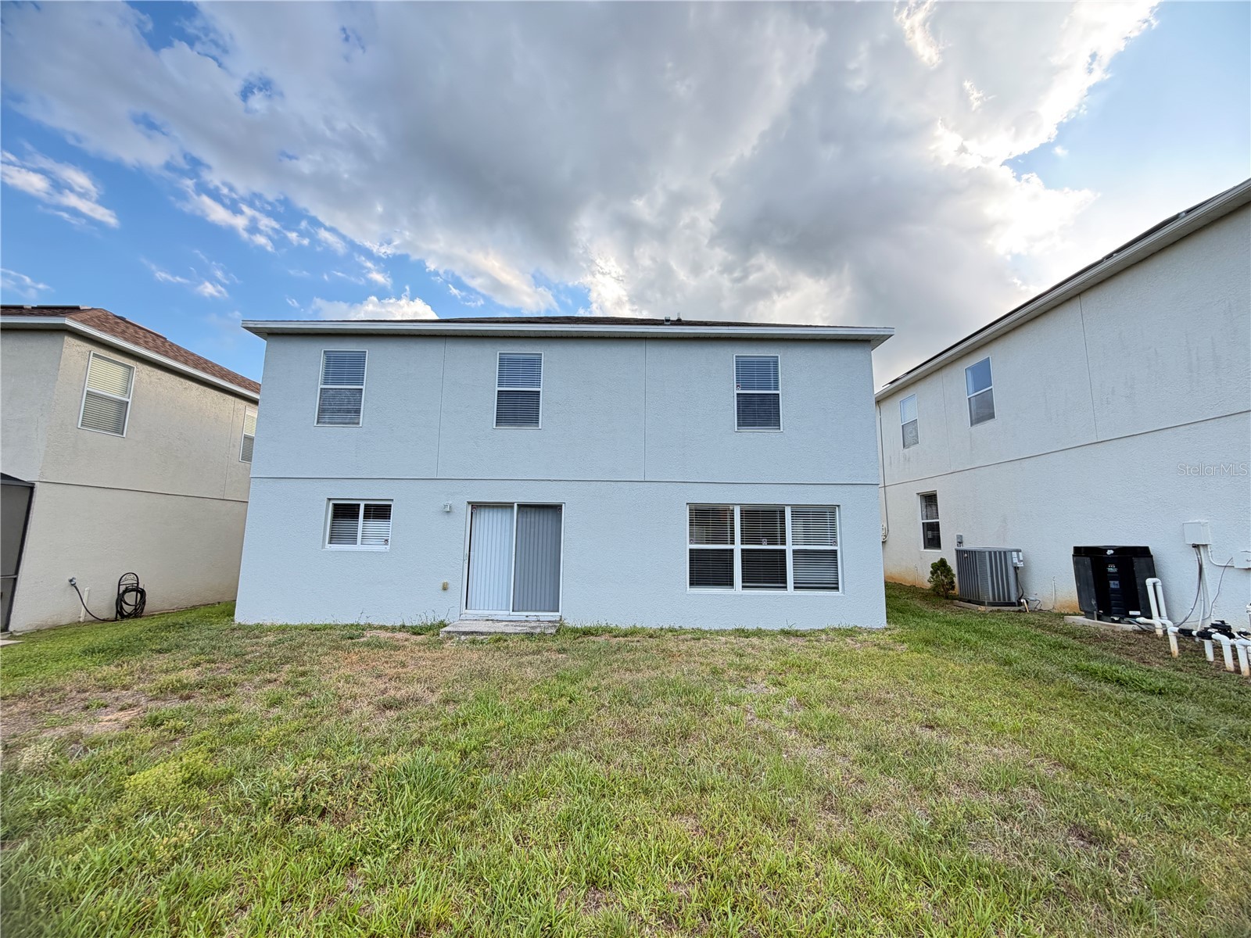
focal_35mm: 14
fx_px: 506
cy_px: 469
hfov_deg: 102.1
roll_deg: +0.0
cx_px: 626
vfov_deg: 85.7
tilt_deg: +8.3
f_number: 2.2
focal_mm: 2.22
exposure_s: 1/121
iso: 50
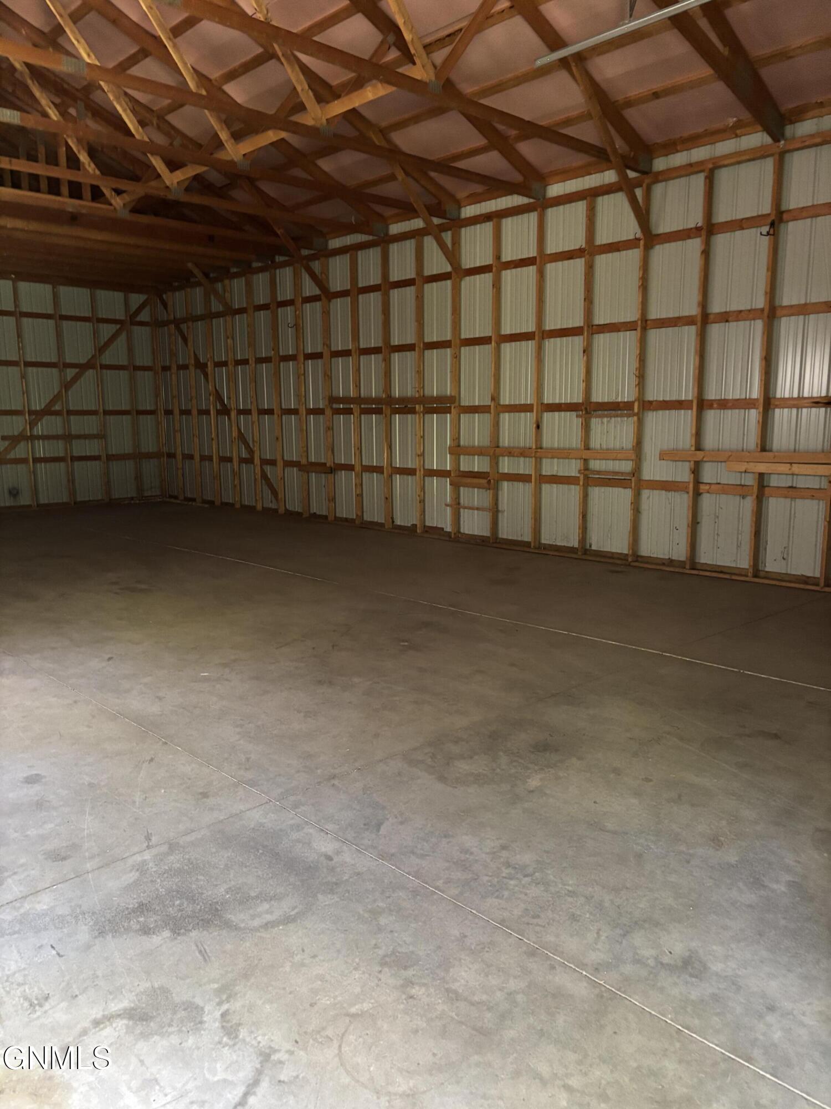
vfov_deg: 67.3
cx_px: 416
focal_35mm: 26
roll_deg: +1.6
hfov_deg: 53.1
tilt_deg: -7.8
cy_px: 554
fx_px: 832
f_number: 1.6
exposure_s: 1/32
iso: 640
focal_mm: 5.96
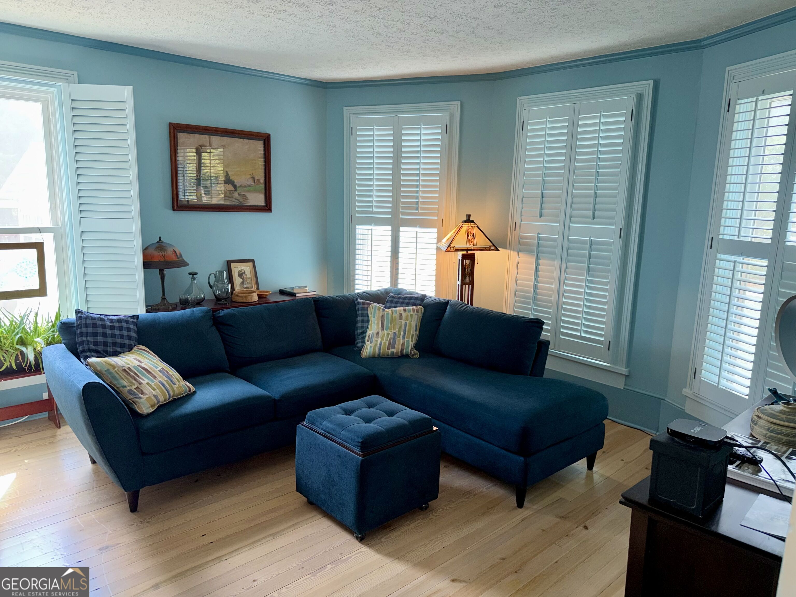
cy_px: 298
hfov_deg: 71.6
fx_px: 552
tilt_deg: -10.2
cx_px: 398
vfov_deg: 56.8
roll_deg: -0.9
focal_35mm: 24
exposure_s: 1/27
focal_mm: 6.76
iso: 64
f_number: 1.78
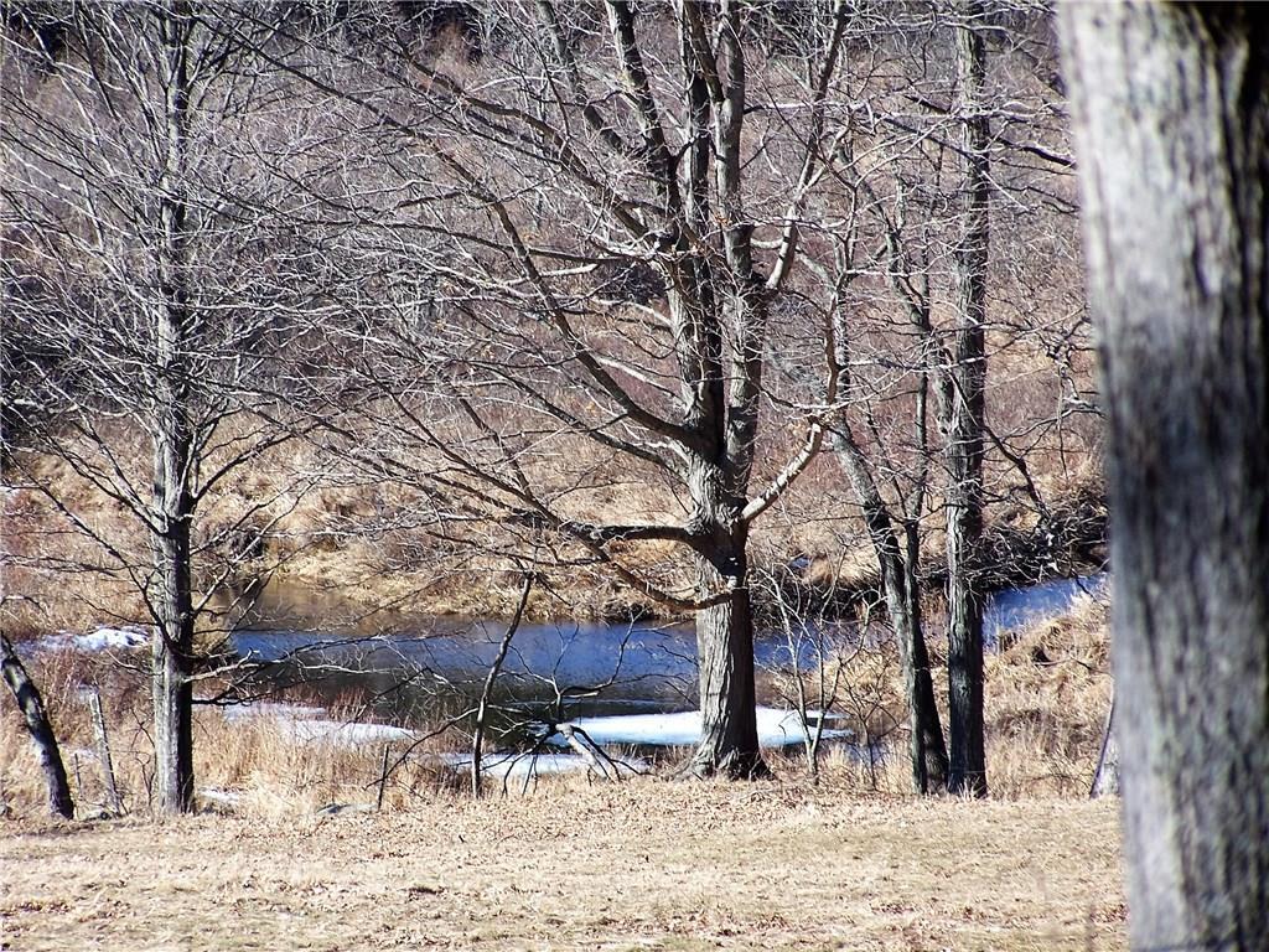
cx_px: 634
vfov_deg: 5.5
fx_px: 9825
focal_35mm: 268
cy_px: 476
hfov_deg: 7.4
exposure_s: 1/500
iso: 80
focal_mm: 44.4
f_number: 3.6
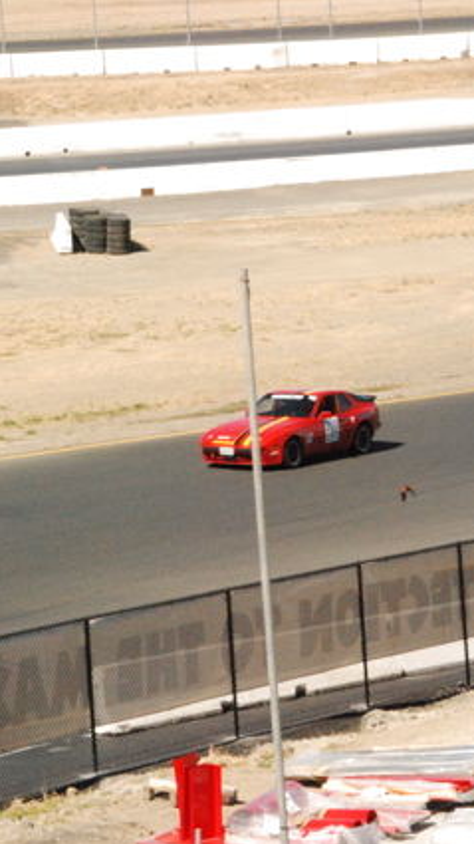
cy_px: 423
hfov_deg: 5.7
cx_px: 344
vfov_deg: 10.1
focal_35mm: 213
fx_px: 4760
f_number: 29
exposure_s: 1/640
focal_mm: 90
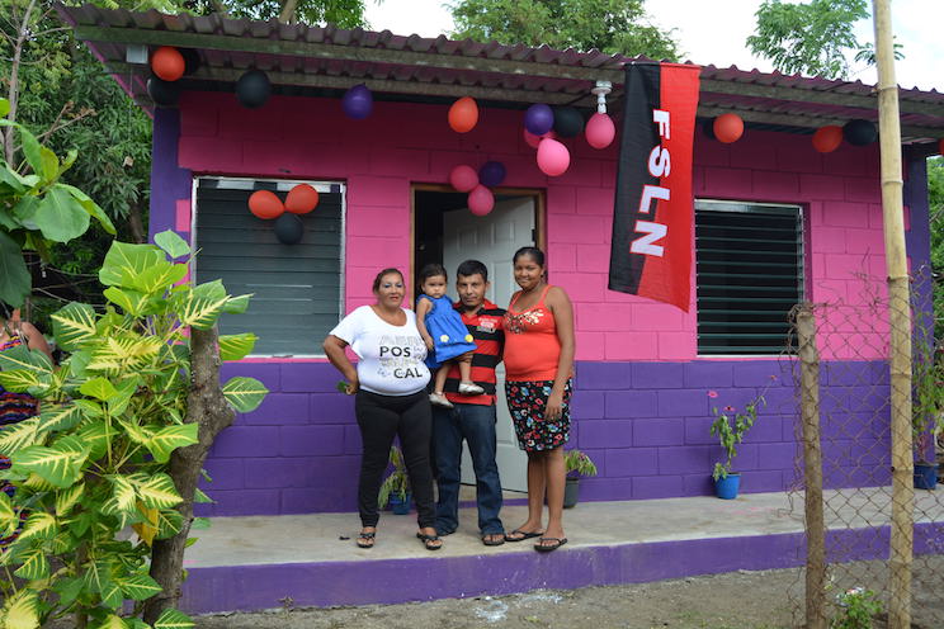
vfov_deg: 45.7
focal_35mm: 28
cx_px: 472
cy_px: 314
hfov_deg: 64.6
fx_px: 747
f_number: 5.6
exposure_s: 1/125
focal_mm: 19
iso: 200
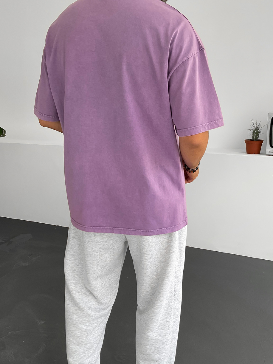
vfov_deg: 49.0
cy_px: 190
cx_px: 147
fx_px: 400
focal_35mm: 38
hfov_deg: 37.7
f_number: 1.8
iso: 25
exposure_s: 1/120
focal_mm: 3
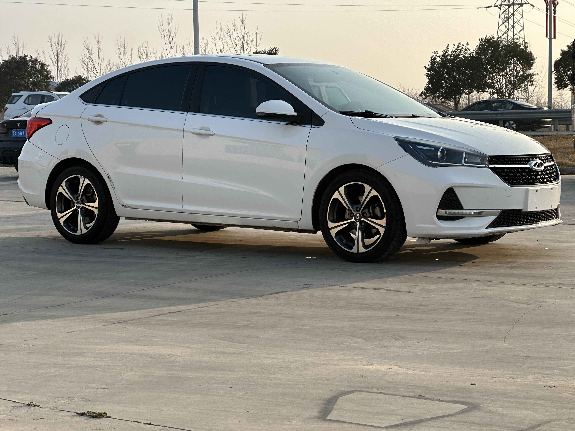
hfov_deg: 25.3
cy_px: 216
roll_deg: +0.3
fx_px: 1279
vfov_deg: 19.1
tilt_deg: -3.5
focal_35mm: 77
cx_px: 288
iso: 32
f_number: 2.8
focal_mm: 9
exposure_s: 1/368
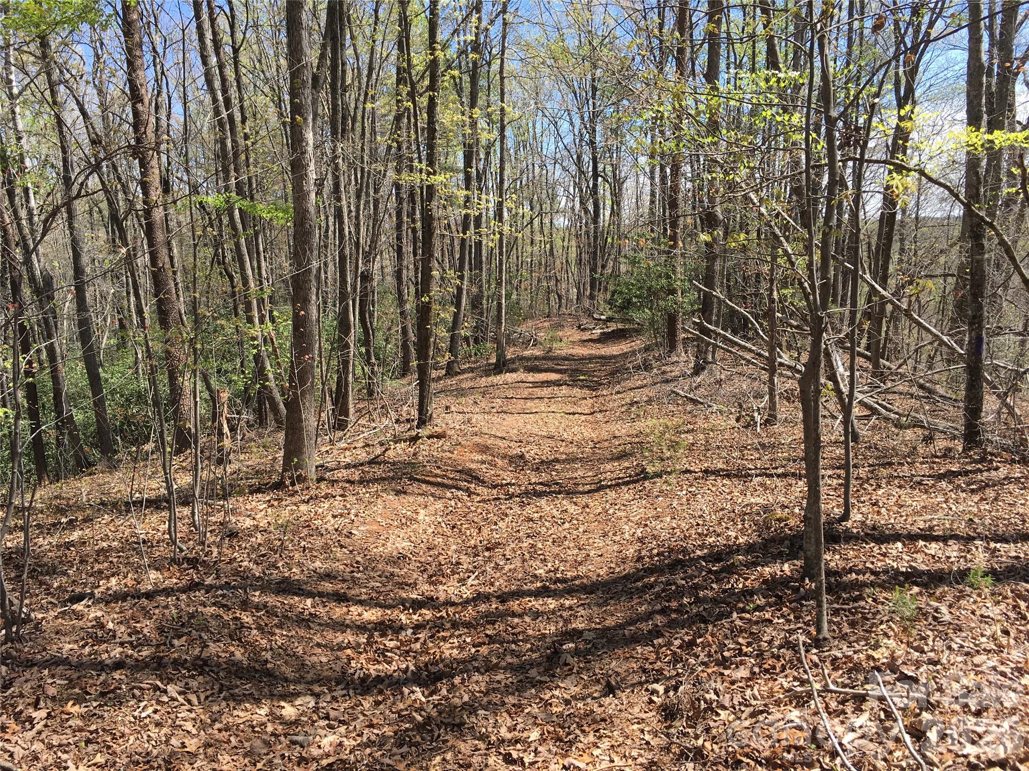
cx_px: 514
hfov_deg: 61.7
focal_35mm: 29
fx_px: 862
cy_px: 386
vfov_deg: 48.2
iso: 25
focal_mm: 4.15
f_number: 2.2
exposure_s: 1/615
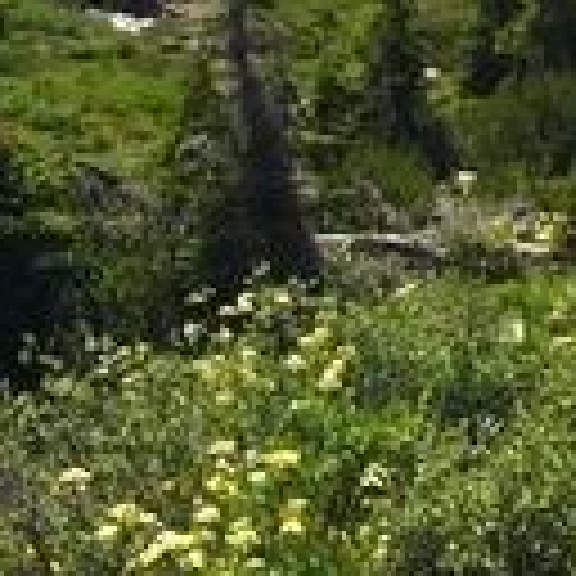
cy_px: -70
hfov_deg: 17.3
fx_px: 1883
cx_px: 450
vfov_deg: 16.8
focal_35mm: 100
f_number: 2.2
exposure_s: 1/1672
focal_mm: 4.15
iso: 25
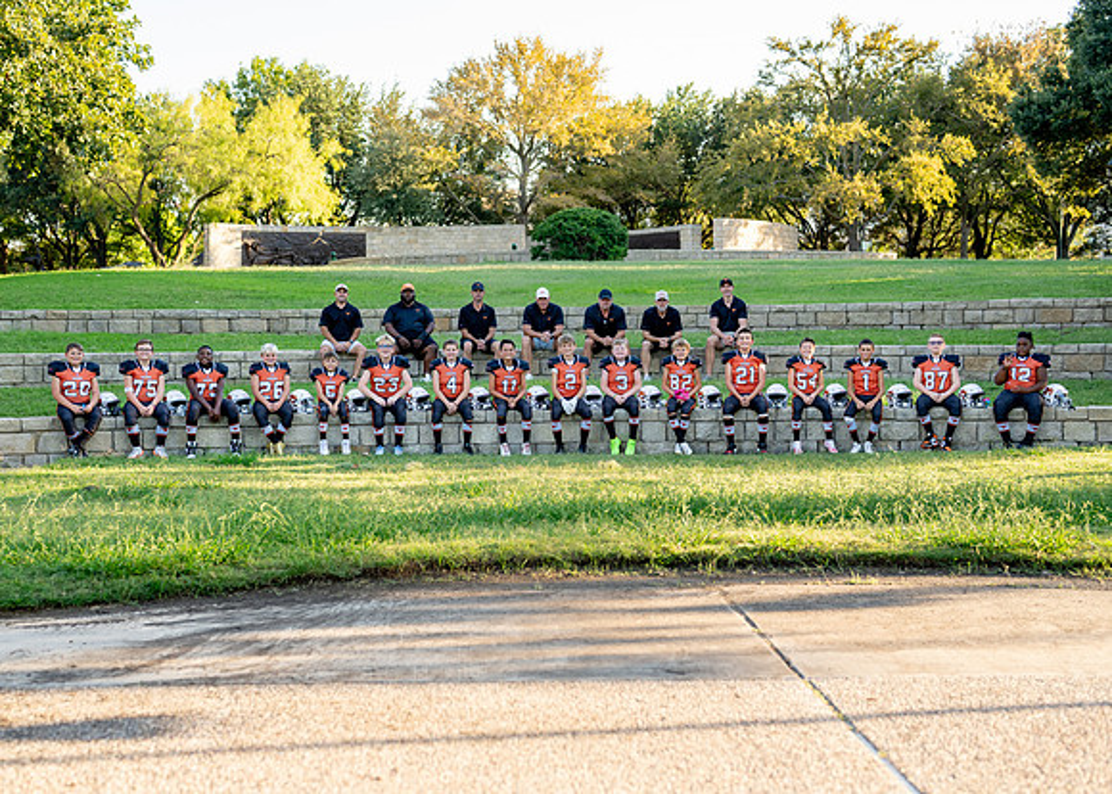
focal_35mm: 55
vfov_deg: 25.7
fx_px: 1742
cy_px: 399
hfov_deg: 35.4
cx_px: 529
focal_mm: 50
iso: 200
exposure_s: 1/640
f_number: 2.2
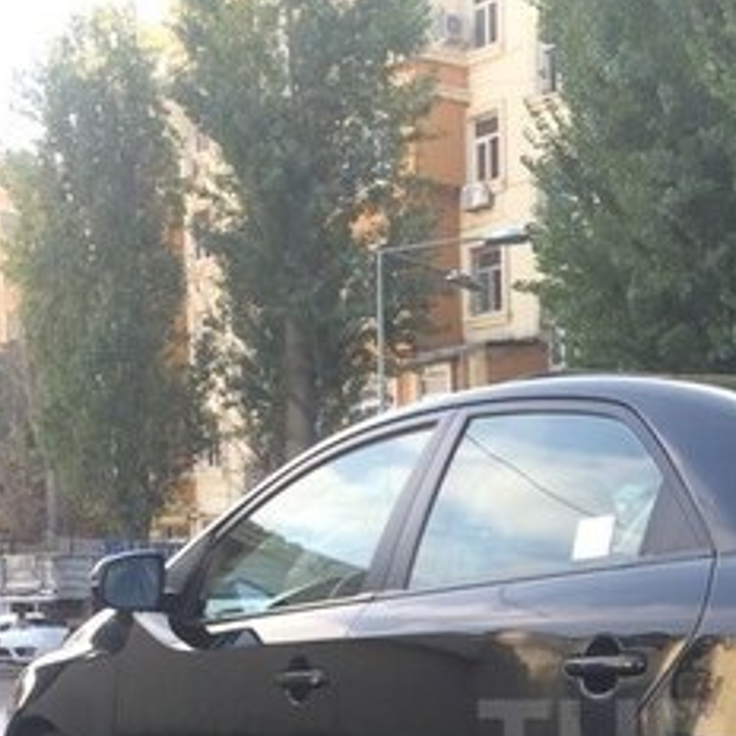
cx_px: 803
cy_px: 747
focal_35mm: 73
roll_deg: -1.2
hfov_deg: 22.4
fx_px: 1756
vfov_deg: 22.7
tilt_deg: -4.3
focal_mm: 4.15
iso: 32
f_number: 2.2
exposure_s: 1/209
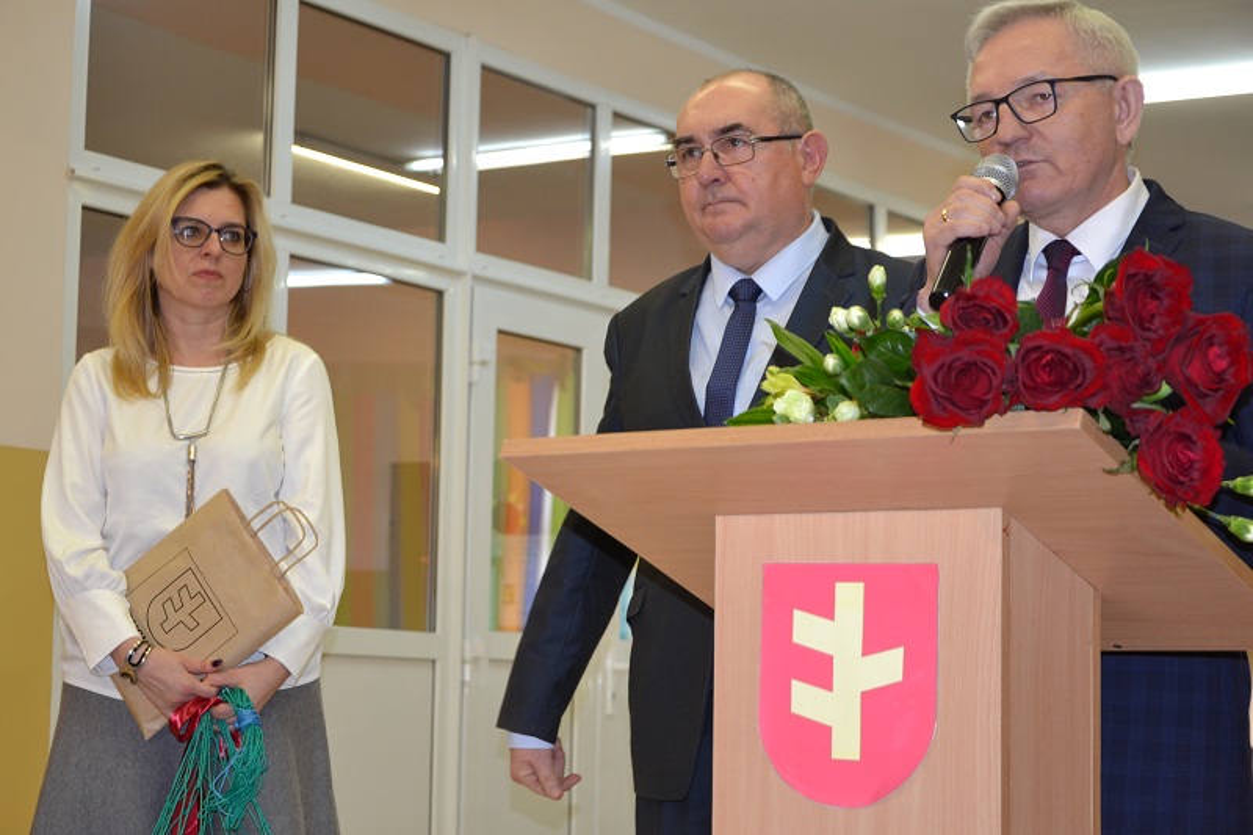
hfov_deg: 26.0
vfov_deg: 17.5
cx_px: 626
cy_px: 418
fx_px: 2714
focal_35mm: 78
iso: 800
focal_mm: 52
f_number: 5
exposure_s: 1/60
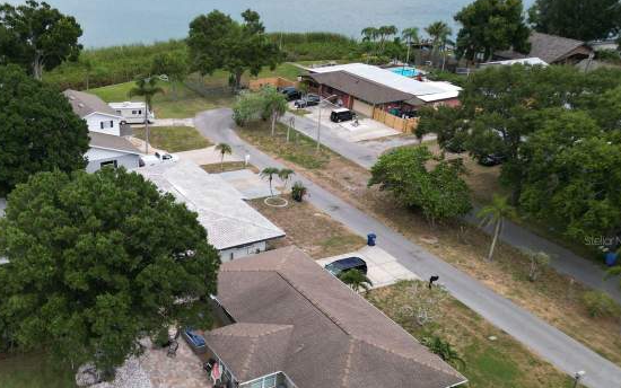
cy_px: 240
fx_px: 626
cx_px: 186
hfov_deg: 51.3
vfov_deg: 34.3
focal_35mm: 37
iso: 130
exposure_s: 1/100
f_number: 1.7
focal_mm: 6.72
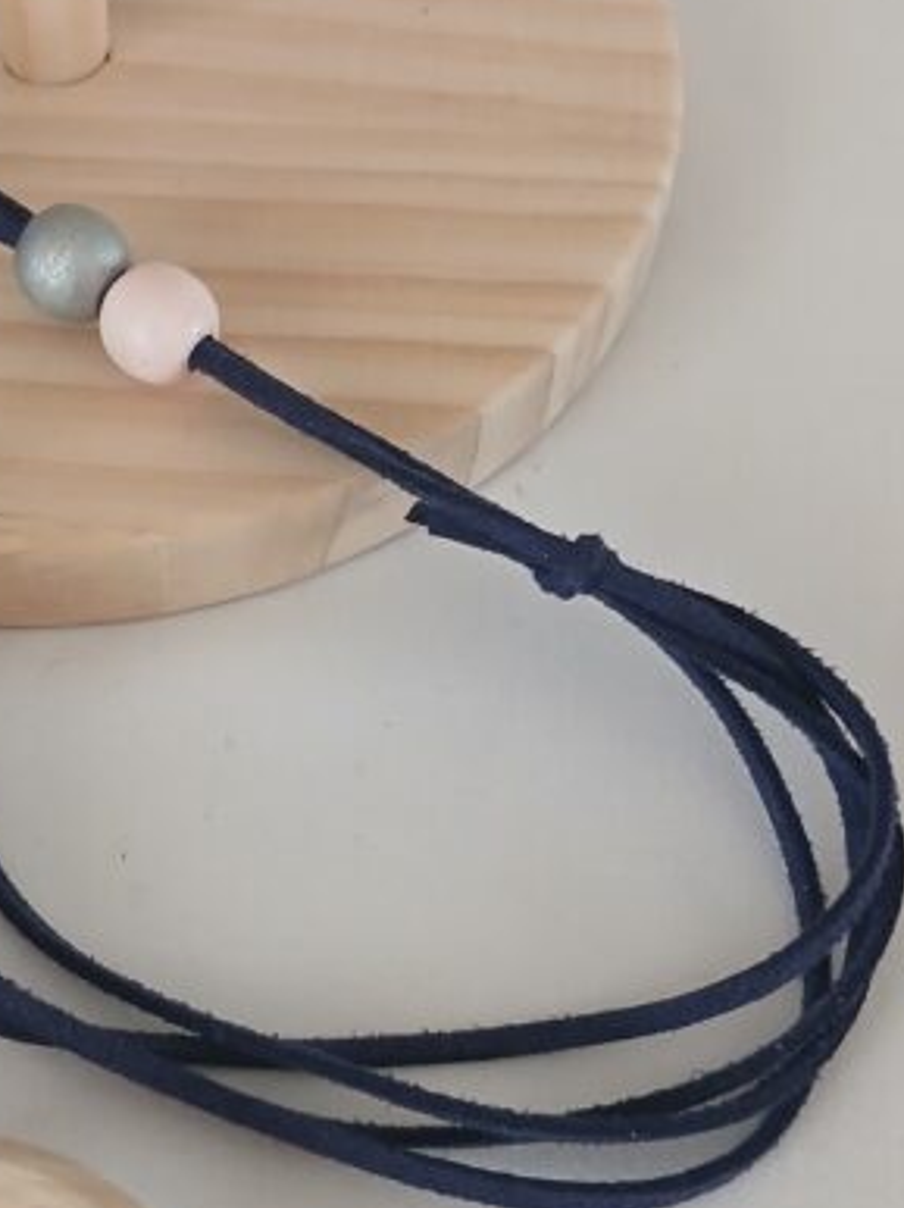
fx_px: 1952
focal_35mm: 56
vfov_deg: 34.3
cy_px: 704
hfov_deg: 25.5
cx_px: 141
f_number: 1.8
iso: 250
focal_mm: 3.98
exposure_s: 1/33.3
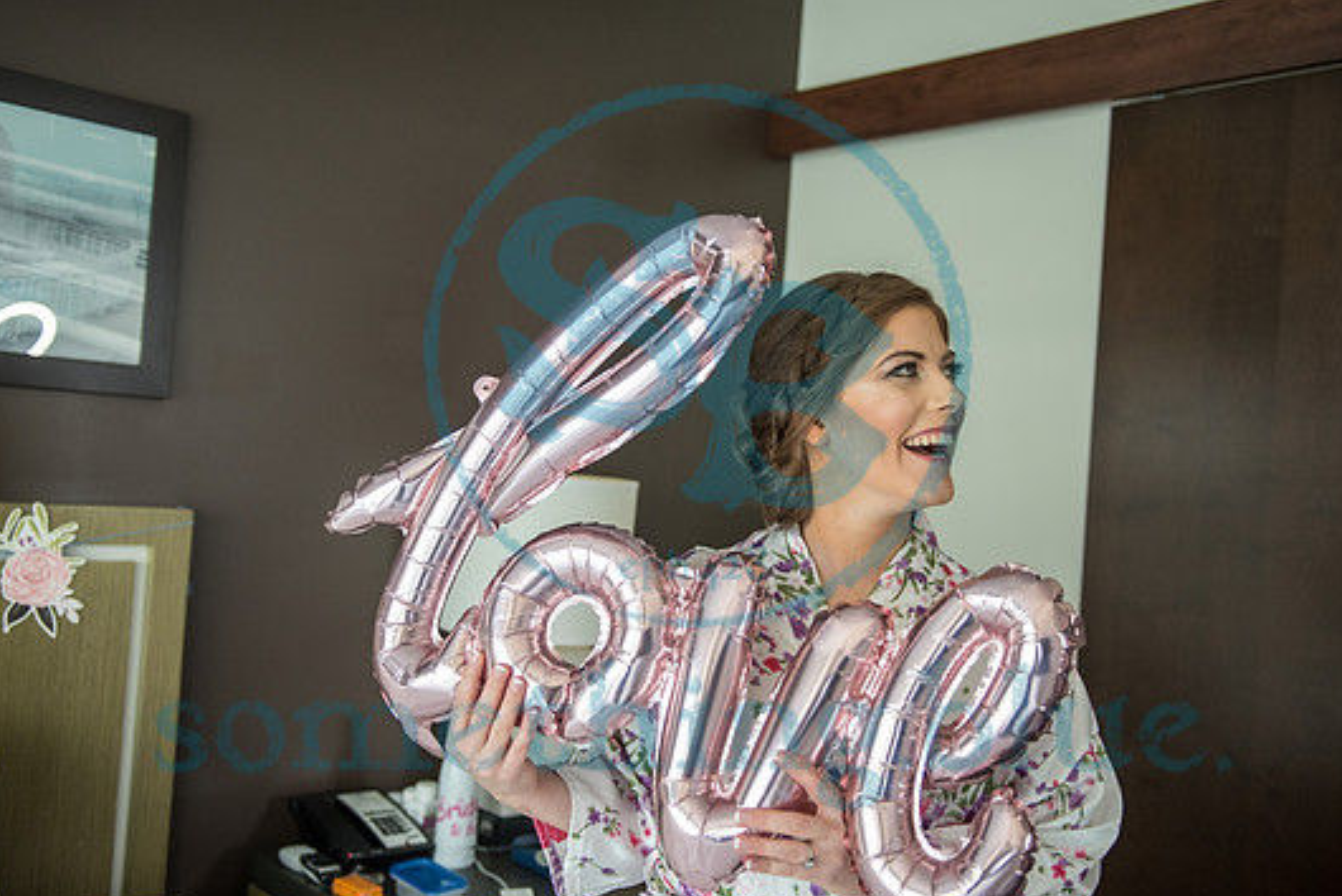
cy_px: 447
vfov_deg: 37.9
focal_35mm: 35
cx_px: 689
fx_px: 1305
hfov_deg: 54.4
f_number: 2.8
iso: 1600
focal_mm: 32
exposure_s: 1/160
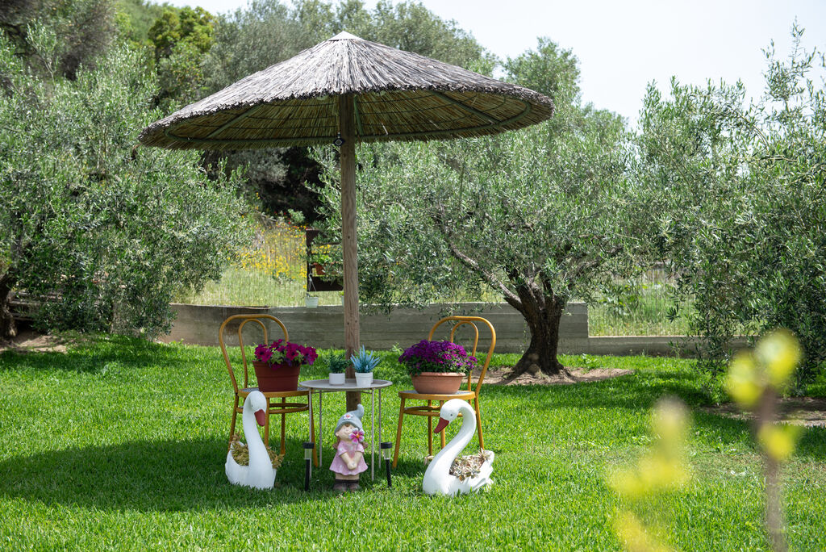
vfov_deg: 27.0
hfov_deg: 39.6
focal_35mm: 50
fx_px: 1148
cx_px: 413
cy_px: 276
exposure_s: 1/200
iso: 100
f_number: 5
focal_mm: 50
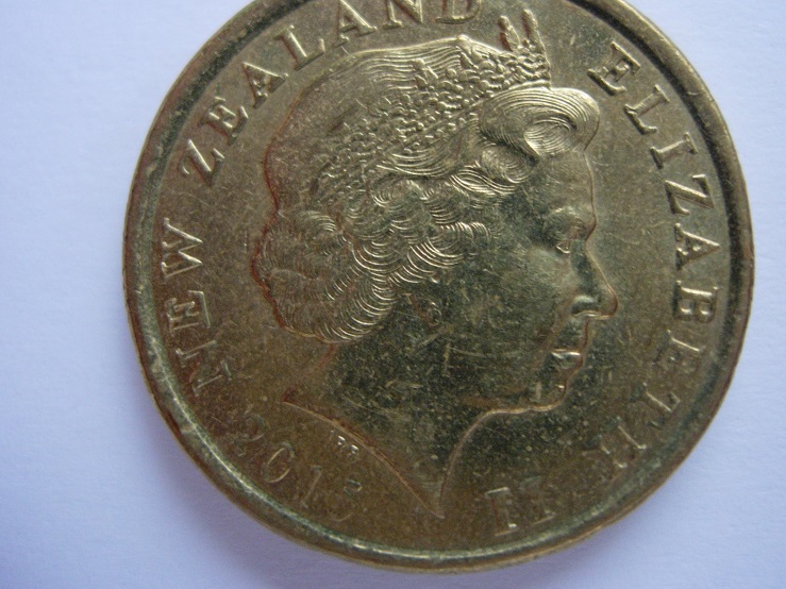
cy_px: 256
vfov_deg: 32.8
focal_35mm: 44
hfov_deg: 42.9
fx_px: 999
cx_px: 421
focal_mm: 7.8
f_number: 2.8
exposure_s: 1/26.9
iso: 200
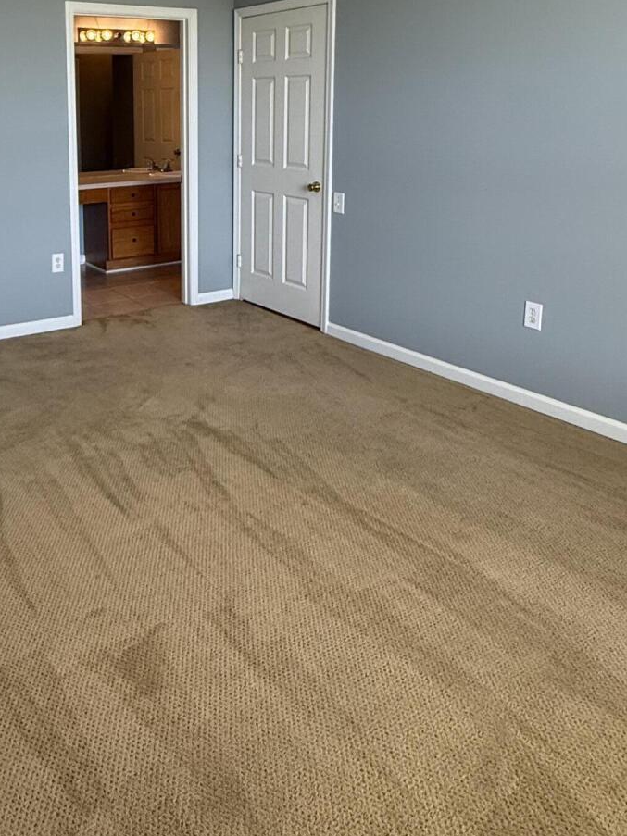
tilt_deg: -8.1
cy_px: 212
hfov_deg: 43.6
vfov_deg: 55.6
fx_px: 749
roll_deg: +0.7
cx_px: 137
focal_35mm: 31
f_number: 2.2
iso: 200
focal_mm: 2.22
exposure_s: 1/120
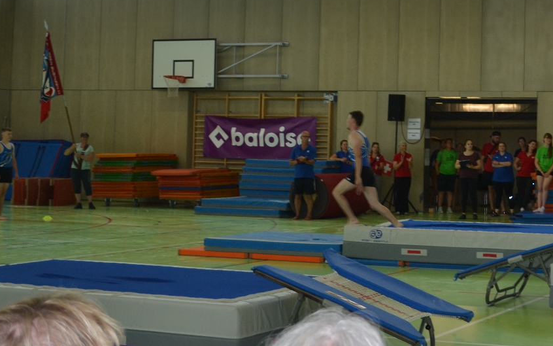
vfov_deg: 17.5
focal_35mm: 74
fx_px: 1115
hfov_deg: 26.3
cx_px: 556
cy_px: 92
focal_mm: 20
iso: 160
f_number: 4
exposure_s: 1/125
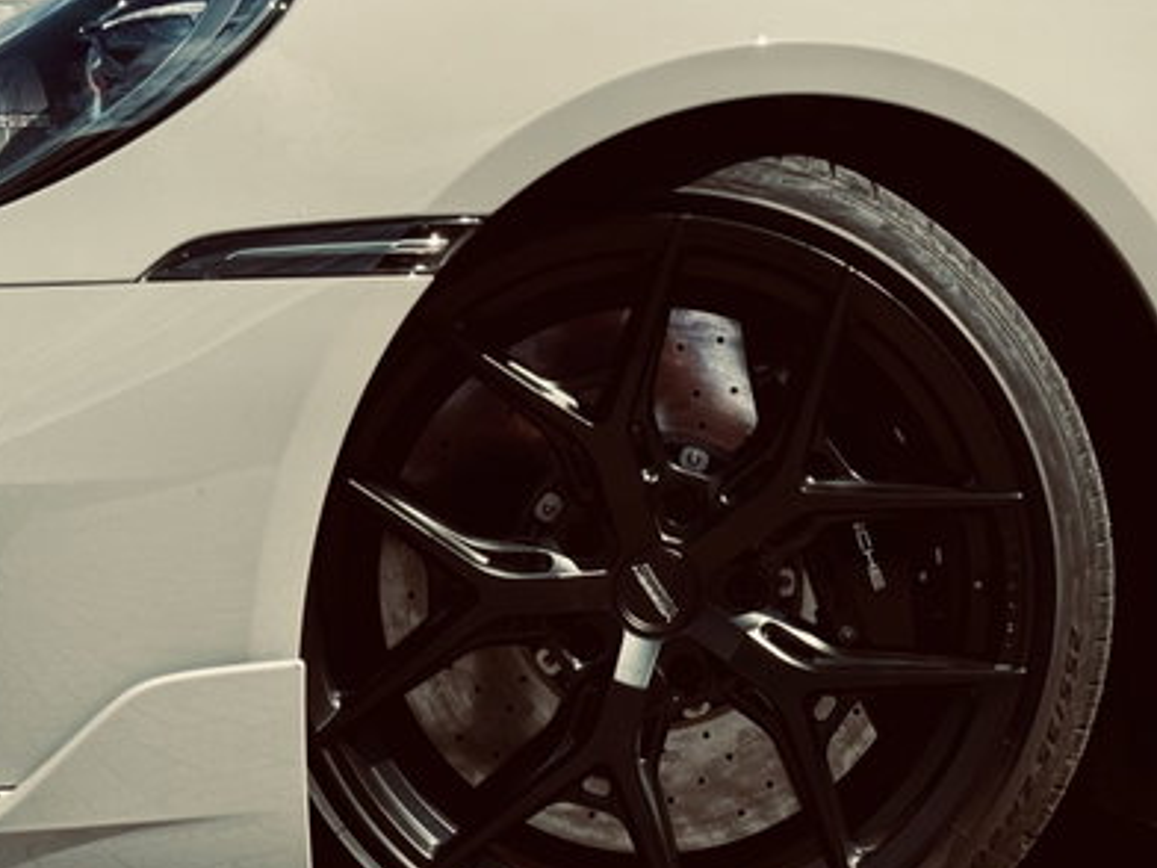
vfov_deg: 15.7
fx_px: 3142
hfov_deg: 20.8
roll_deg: -0.2
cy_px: 555
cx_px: 735
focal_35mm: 94
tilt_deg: -5.7
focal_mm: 6.76
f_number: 1.78
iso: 64
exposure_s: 1/5376
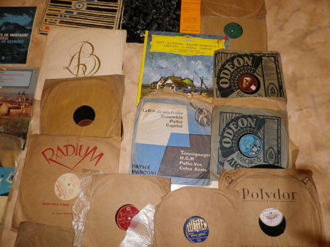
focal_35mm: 25
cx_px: 165
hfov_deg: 69.4
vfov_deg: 54.9
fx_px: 238
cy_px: 124
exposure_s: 1/50
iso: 400
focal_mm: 4.5
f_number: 3.5
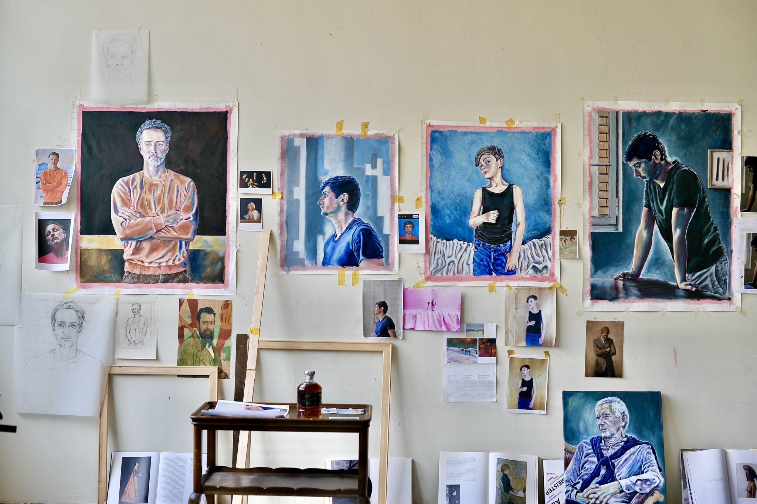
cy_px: 252
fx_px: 1051
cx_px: 378
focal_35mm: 50
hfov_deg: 39.6
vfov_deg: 27.0
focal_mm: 50
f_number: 3.5
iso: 200
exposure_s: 1/50
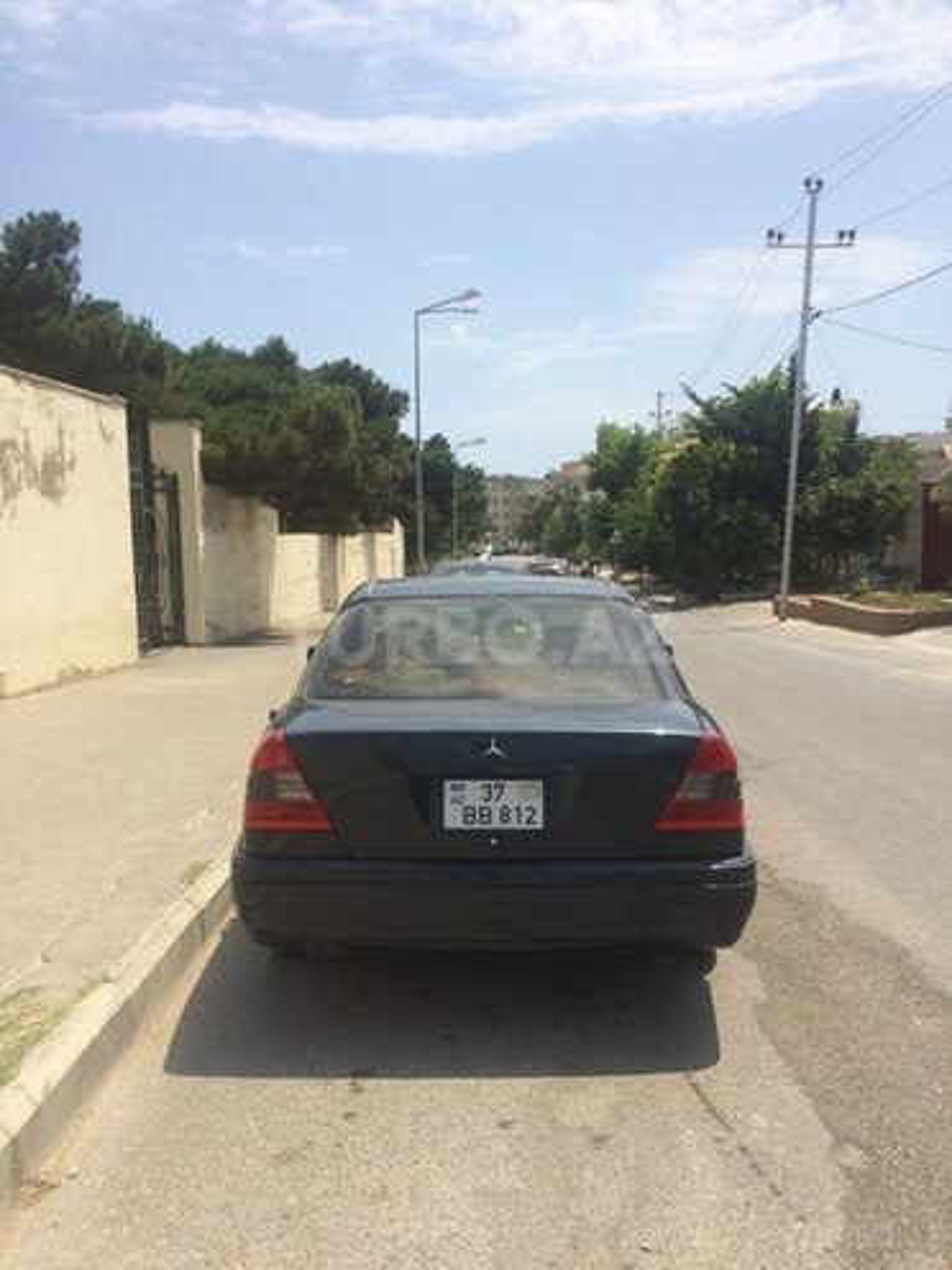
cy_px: 635
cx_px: 476
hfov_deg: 48.2
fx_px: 1063
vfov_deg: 61.7
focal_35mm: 29
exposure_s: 1/2740
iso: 32
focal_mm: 4.15
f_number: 2.2
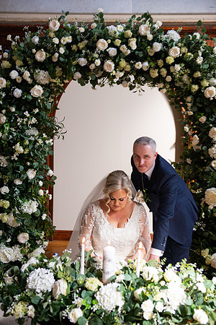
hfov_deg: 29.9
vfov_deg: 43.6
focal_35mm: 45
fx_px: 405
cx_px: 108
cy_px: 162
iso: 500
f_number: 3.5
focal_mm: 45
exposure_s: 1/160
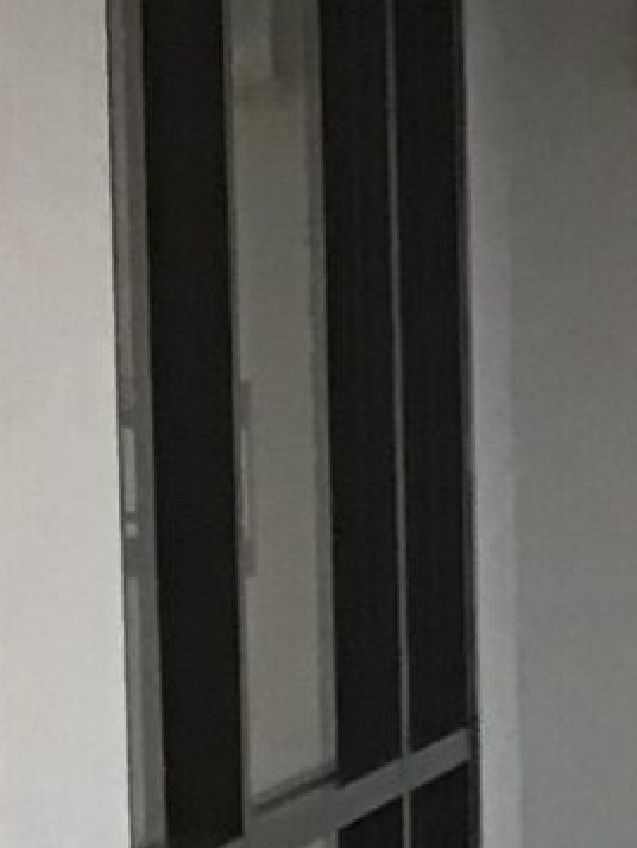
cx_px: 1961
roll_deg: -1.1
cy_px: 1052
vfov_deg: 8.8
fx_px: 5444
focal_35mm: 222
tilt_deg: -8.3
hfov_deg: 6.1
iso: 50
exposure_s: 1/30
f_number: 2.4
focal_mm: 3.3
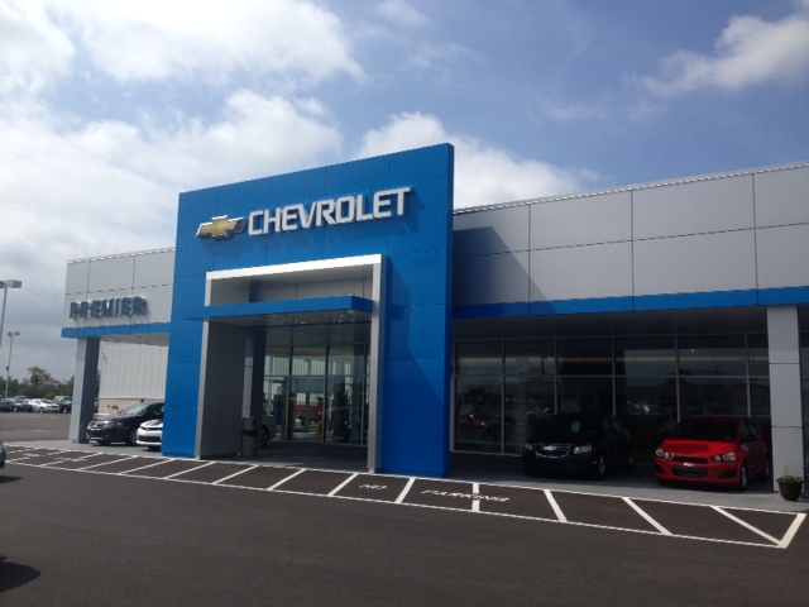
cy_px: 304
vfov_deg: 42.9
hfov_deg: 55.4
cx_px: 404
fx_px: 771
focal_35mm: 33
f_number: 2.4
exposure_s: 1/2358
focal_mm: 4.13
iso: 50
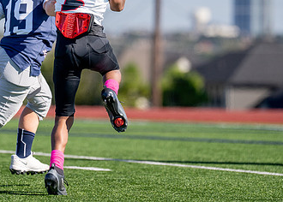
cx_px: 39
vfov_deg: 3.4
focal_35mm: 418
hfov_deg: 4.8
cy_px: 13
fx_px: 3361
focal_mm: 200
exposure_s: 1/6400
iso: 320
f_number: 2.8
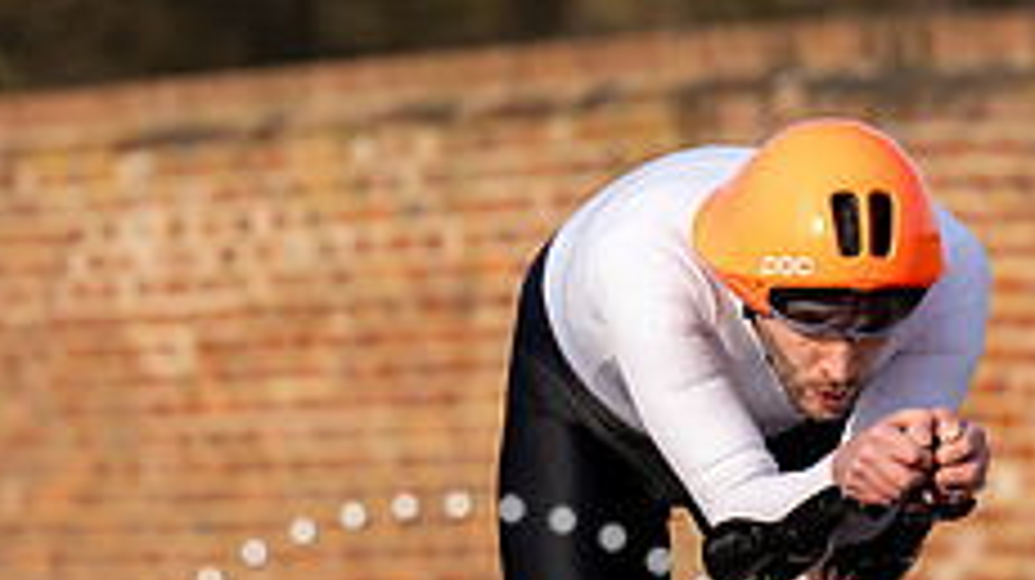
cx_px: 675
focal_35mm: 853
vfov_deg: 1.4
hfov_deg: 2.5
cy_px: 475
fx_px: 23393
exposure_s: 1/800
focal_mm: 176
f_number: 4
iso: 100
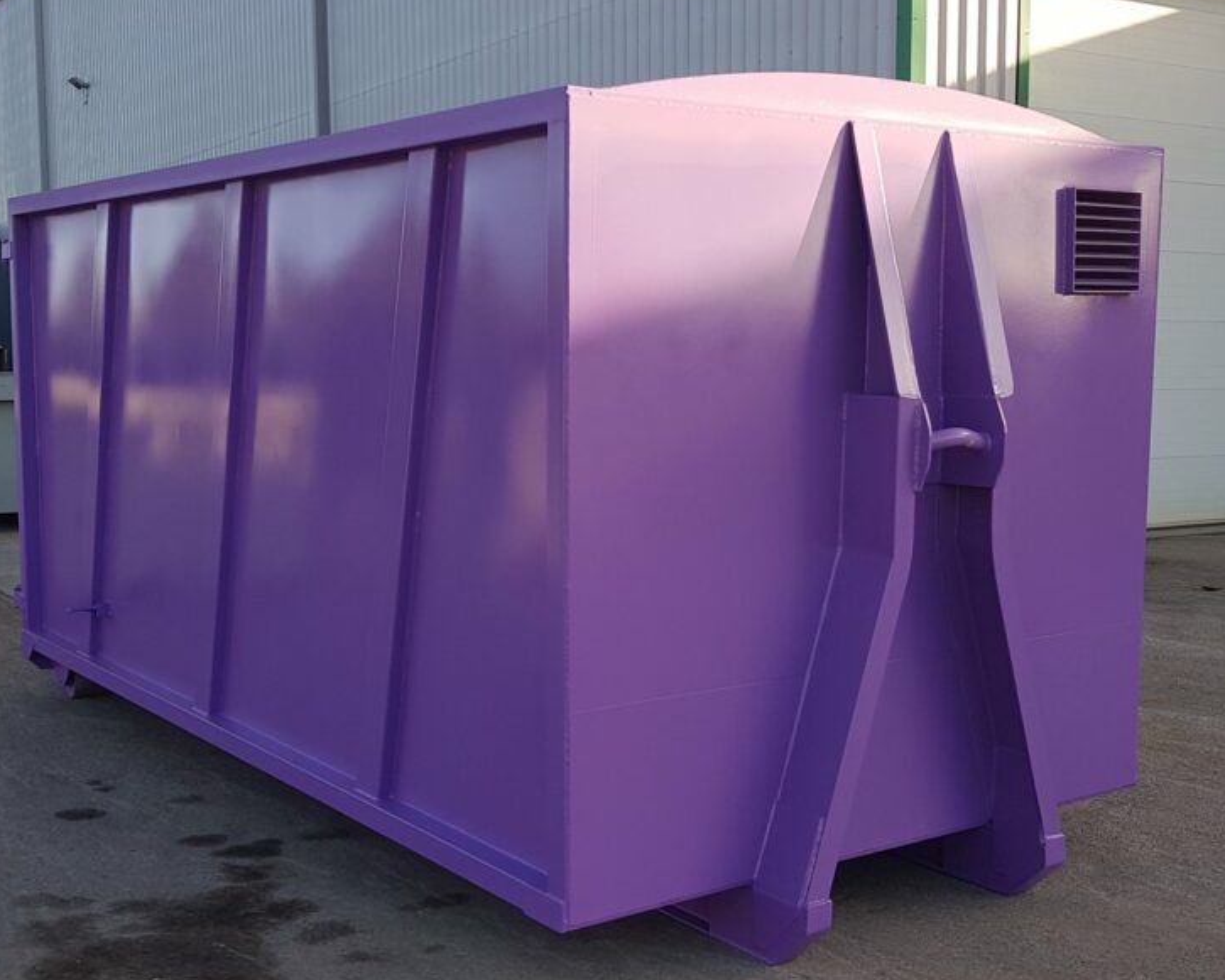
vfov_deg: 51.5
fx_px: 1015
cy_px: 492
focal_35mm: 28
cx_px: 576
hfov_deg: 62.2
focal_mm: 4.2
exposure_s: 1/646
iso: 40
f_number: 1.7
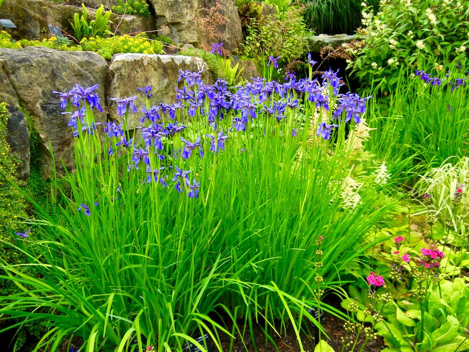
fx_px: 406
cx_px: 234
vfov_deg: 46.8
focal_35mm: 30
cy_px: 176
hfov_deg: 60.0
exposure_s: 1/460
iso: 160
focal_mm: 5.4
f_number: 3.5
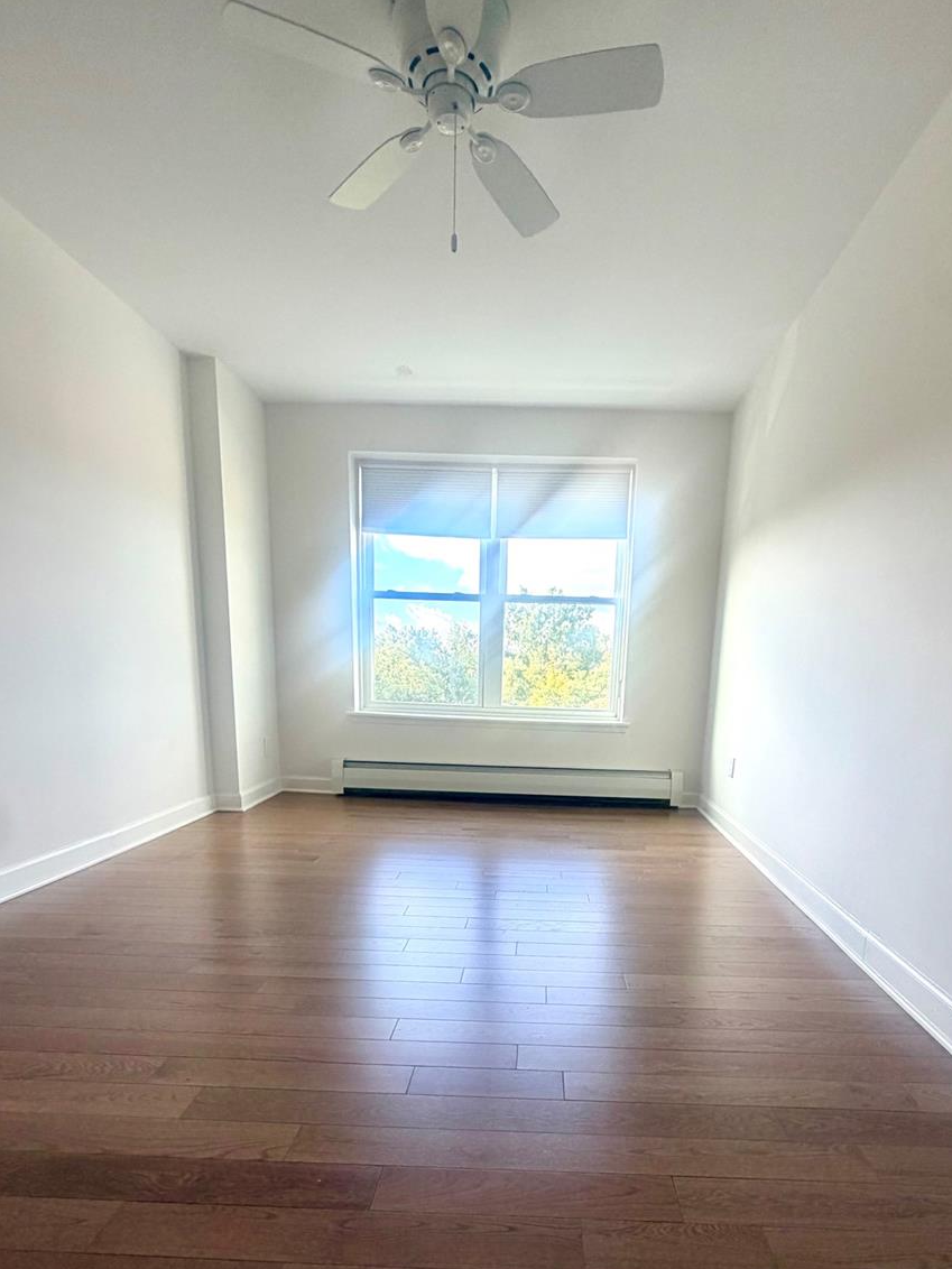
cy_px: 832
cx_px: 518
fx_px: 697
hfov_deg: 68.6
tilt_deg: -12.8
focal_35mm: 19
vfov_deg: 82.2
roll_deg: -1.9
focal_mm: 2.22
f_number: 2.2
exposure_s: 1/121
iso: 125
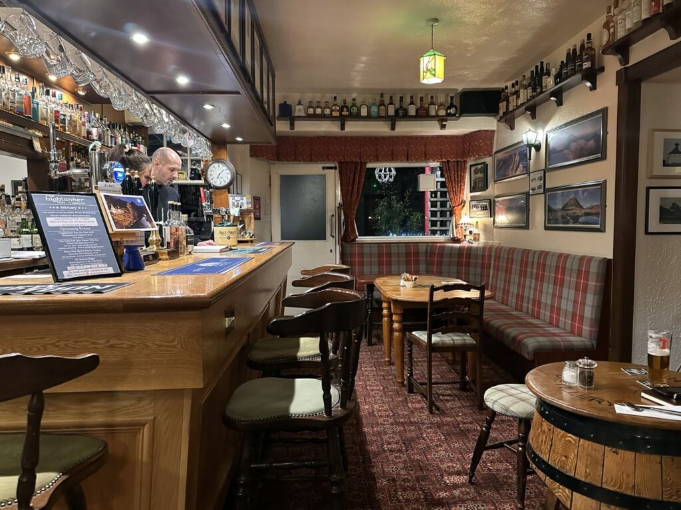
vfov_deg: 56.8
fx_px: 472
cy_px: 255
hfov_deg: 71.6
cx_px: 340
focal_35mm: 24
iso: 800
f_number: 1.78
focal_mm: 6.86
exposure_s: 1/50
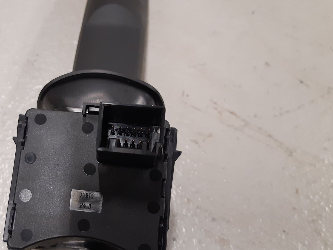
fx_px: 414
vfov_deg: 33.4
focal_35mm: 43
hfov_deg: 43.0
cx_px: 102
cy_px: 160
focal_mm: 3.93
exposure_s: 1/50
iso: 200
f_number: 1.7
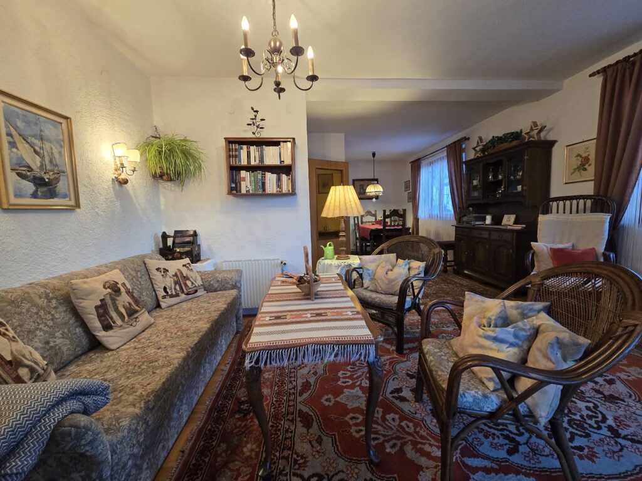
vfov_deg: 89.9
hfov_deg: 106.2
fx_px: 241
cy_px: 240
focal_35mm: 13
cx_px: 321
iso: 250
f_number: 2.2
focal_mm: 2.2
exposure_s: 1/50
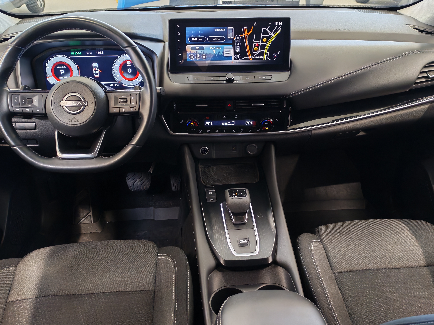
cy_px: 162
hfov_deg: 58.4
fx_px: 389
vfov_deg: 45.4
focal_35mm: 31
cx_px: 217
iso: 731
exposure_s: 1/50
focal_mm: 6.12
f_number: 1.9
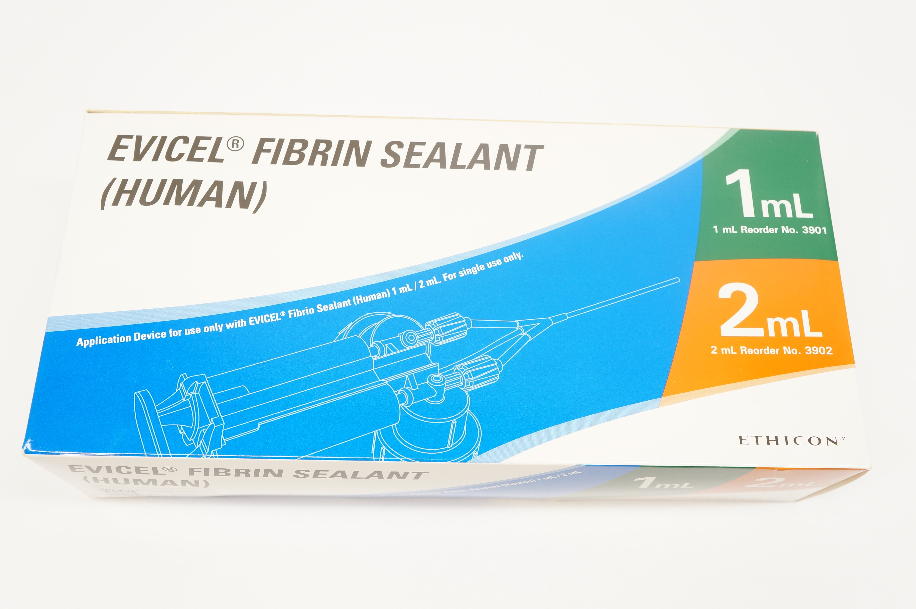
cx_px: 458
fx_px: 877
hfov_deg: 55.2
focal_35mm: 34
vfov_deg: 38.3
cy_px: 304
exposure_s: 1/50
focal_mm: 23
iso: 400
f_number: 5.6
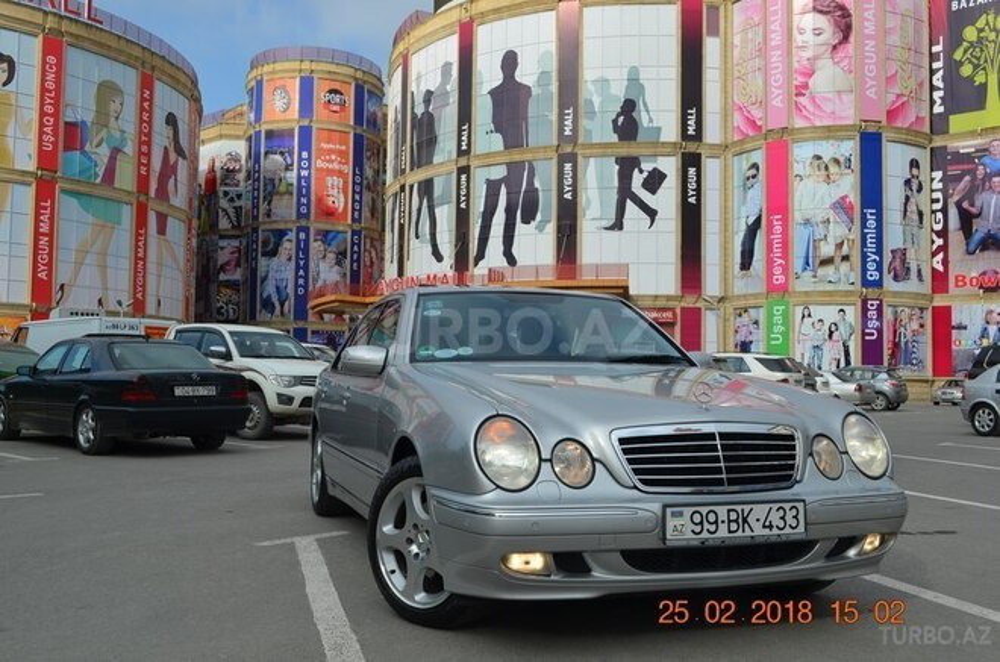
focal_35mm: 33
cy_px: 331
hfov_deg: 57.3
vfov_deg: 39.8
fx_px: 915
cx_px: 500
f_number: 8
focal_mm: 22
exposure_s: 1/250
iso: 100
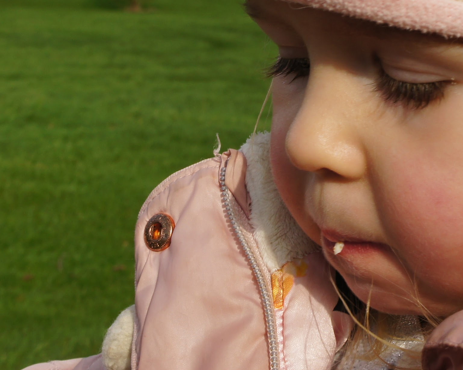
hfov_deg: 17.6
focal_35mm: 109
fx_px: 1494
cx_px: 272
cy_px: 82
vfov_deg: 14.1
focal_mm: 26
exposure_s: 1/100
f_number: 11
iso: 200
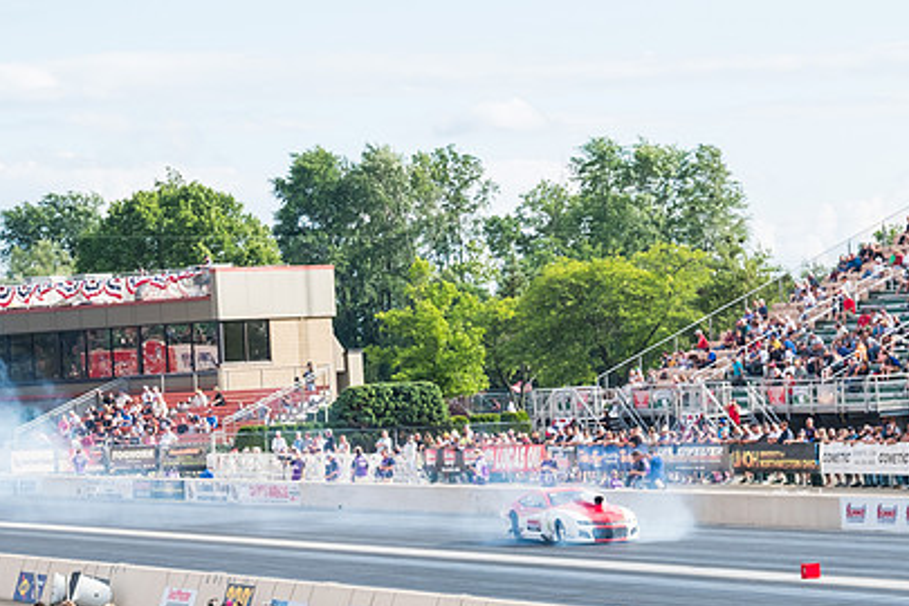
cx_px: 554
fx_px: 4191
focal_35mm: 166
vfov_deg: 8.3
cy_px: 416
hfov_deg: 12.4
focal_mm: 77.3
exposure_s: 1/200
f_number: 9
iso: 400
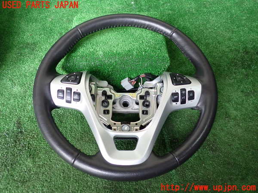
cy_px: 96
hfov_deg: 60.0
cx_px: 129
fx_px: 224
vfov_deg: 46.8
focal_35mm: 30
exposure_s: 1/80
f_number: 2.3
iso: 200
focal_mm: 5.4
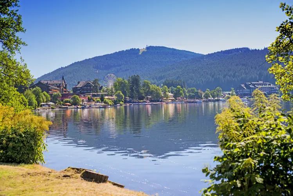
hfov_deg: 39.6
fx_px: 407
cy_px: 98
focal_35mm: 50
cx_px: 146
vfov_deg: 27.0
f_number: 5
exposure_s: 1/160
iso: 200
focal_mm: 50
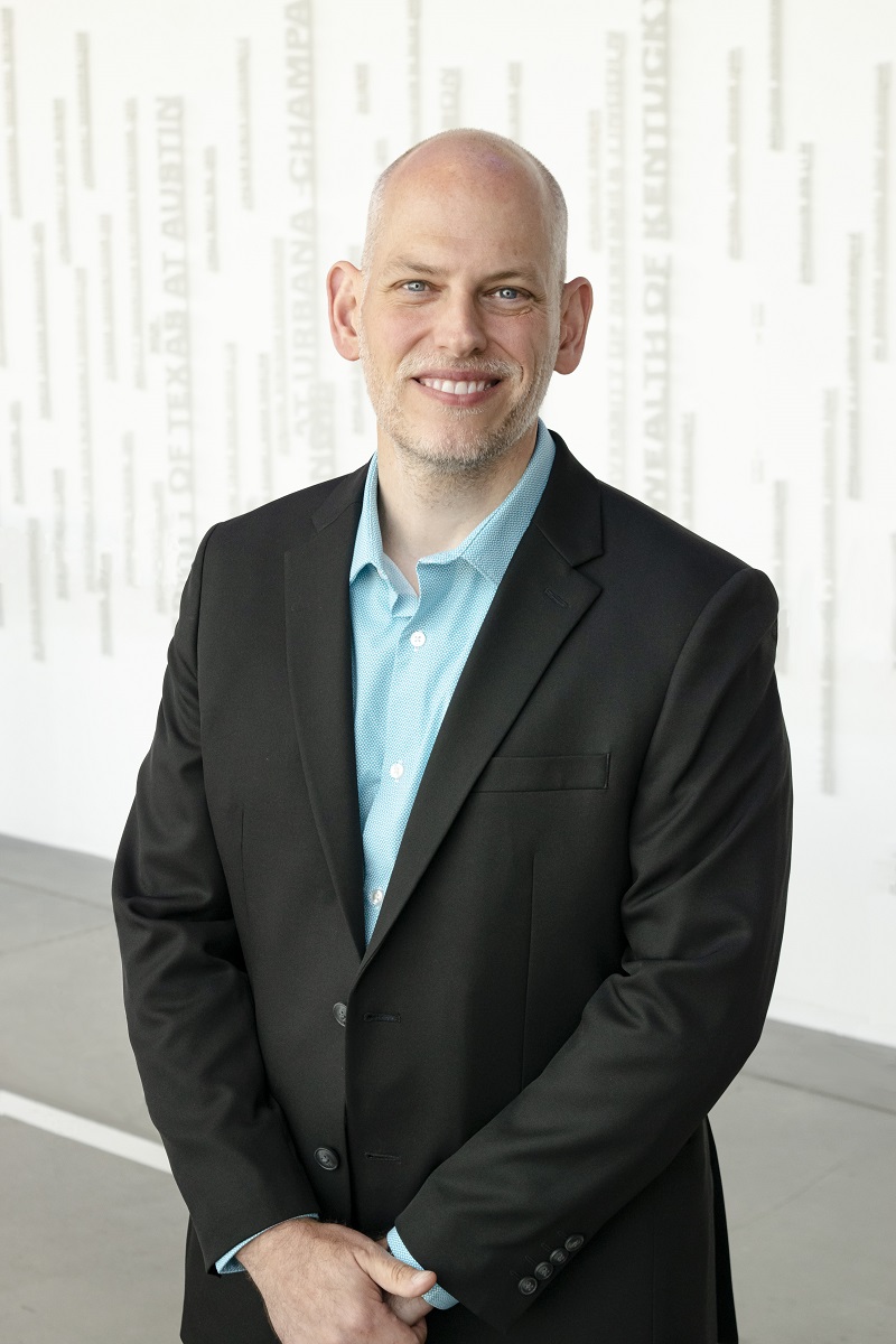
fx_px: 2688
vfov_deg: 28.1
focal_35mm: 72
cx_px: 448
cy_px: 672
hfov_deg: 18.9
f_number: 6.3
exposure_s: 1/160
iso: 800
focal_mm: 48
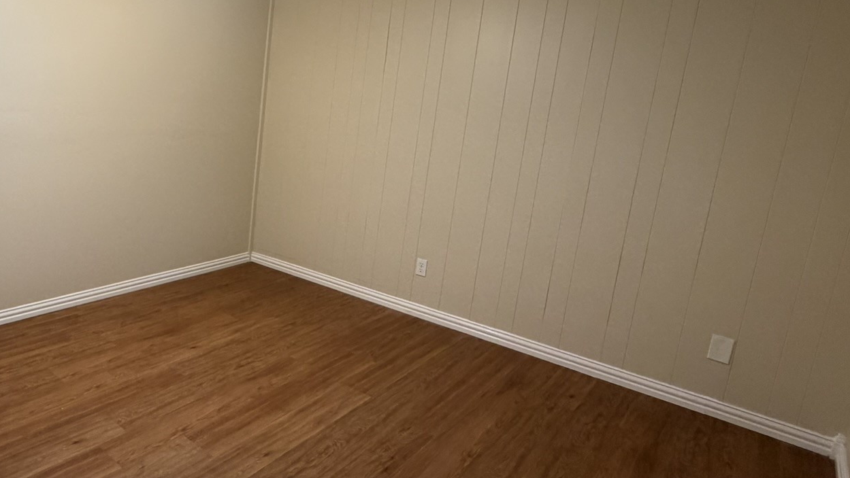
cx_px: 235
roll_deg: -4.2
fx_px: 564
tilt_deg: -10.2
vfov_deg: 45.8
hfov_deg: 70.1
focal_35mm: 25
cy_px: 200
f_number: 2.2
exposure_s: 1/79
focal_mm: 2.22
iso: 320
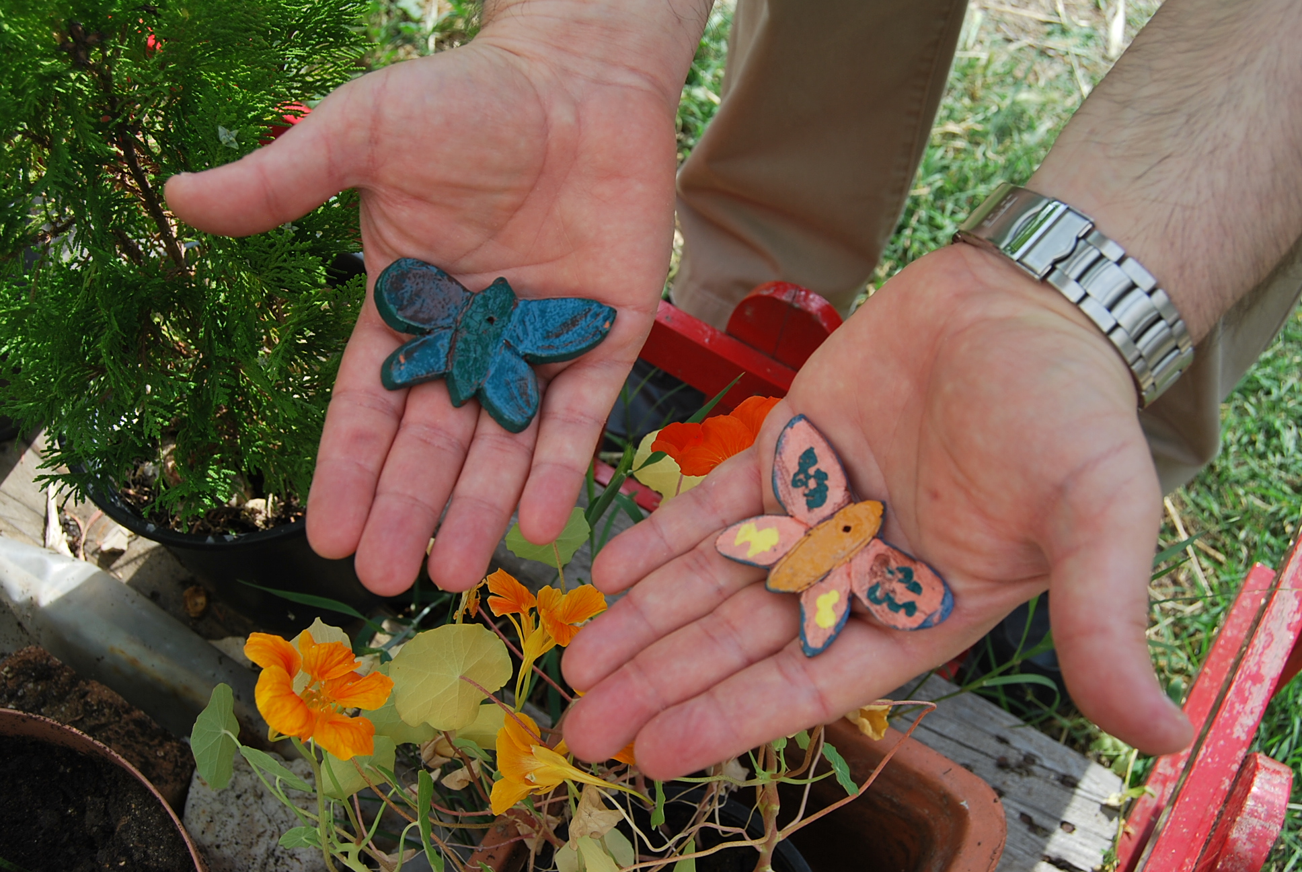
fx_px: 1412
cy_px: 436
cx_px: 651
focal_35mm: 39
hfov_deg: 49.5
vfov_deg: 34.3
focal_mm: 26
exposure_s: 1/160
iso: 100
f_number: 6.3
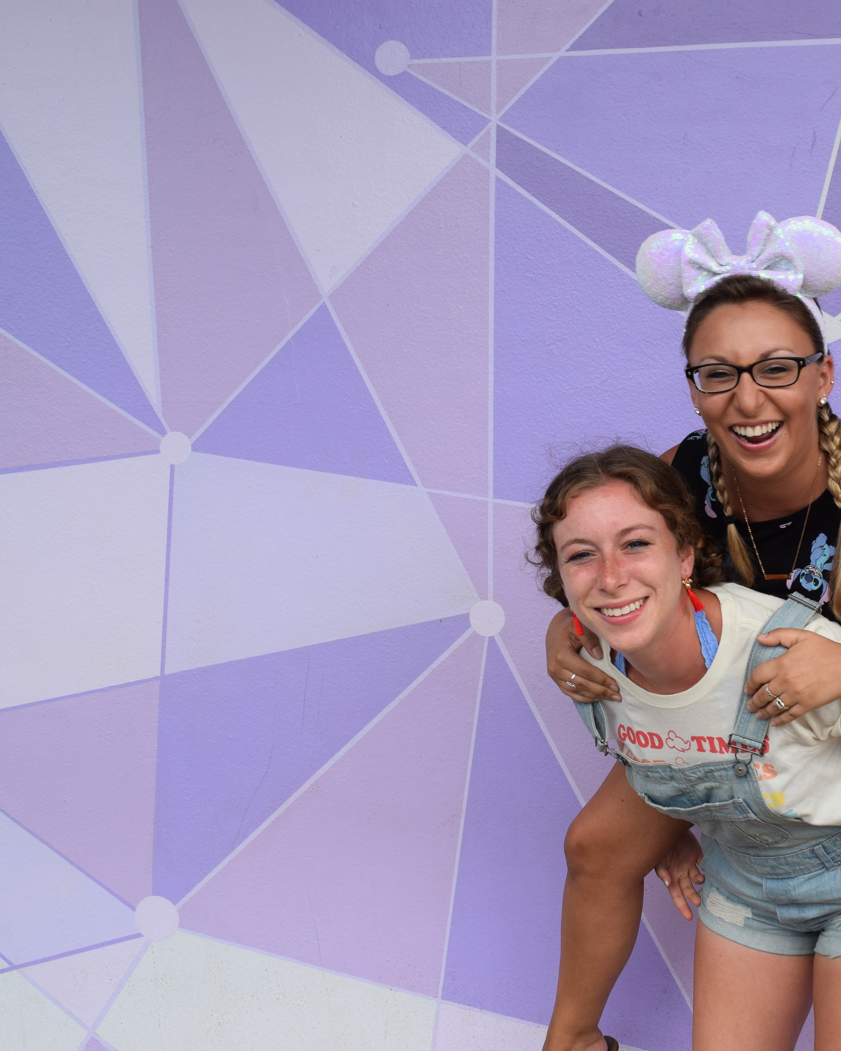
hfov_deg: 29.7
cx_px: 761
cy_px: 525
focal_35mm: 49
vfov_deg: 38.3
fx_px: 1515
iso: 360
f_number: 8
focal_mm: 23
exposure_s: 1/250
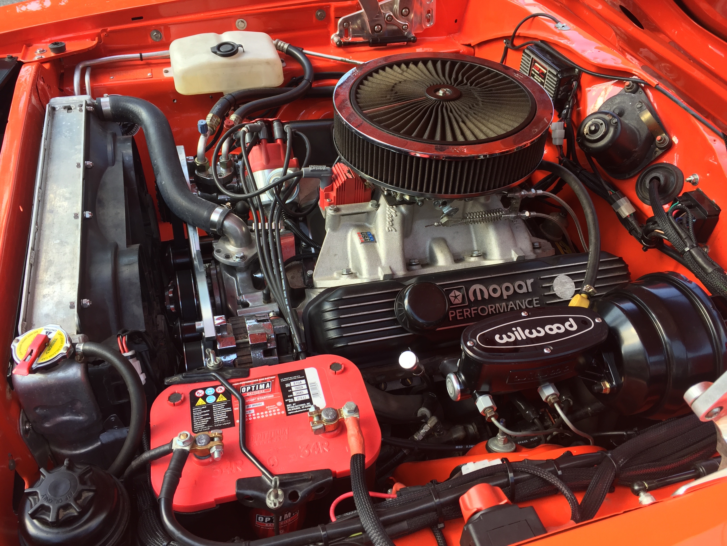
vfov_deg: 48.2
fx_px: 609
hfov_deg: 61.7
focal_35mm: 29
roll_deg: -6.9
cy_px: 273
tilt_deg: -41.4
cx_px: 364
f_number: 2.2
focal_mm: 4.15
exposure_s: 1/128
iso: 32
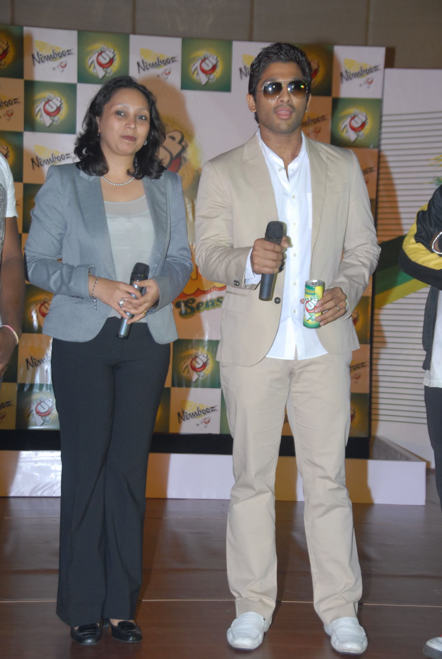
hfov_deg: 17.6
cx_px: 221
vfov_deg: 25.9
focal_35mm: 78
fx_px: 1430
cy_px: 330
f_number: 5.6
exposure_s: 1/125
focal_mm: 52
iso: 400
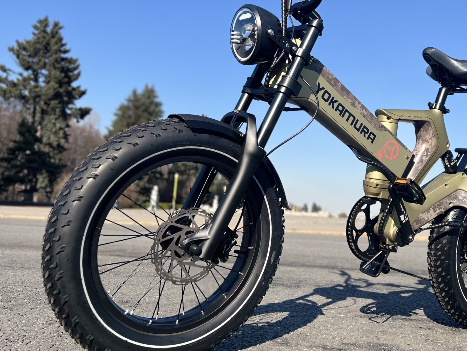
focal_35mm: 38
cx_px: 316
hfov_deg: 48.1
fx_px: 513
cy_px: 139
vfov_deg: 37.6
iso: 50
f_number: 1.5
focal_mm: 5.7
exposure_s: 1/3356
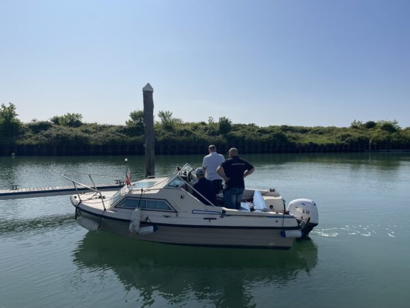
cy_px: 154
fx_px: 296
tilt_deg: -4.2
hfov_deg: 69.4
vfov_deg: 54.9
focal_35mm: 25
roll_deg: +0.0
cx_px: 205
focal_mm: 5.1
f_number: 1.6
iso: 32
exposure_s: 1/9174
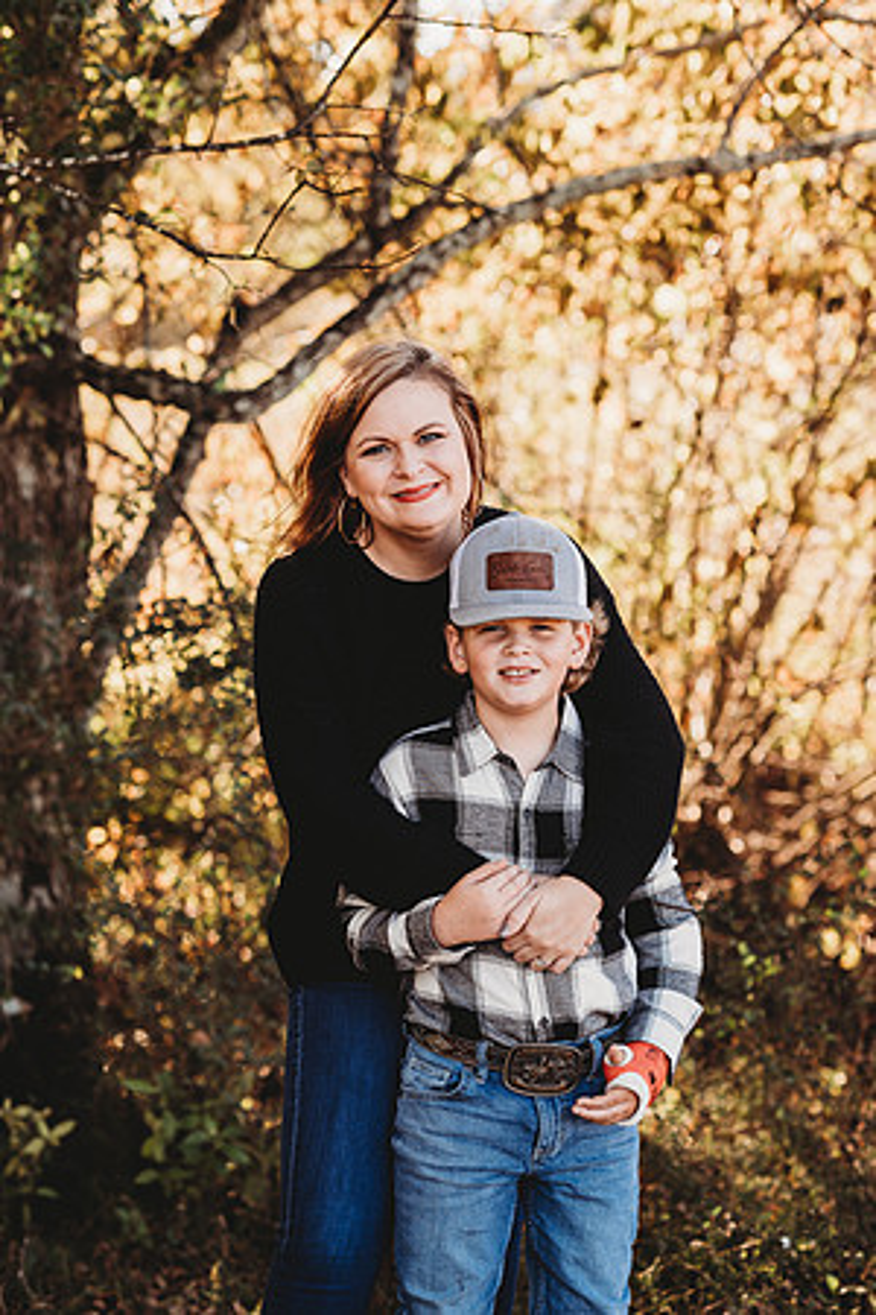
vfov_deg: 23.9
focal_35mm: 85
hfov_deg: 16.1
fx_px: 3102
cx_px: 438
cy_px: 658
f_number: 2.8
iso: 160
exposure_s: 1/250
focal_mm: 85
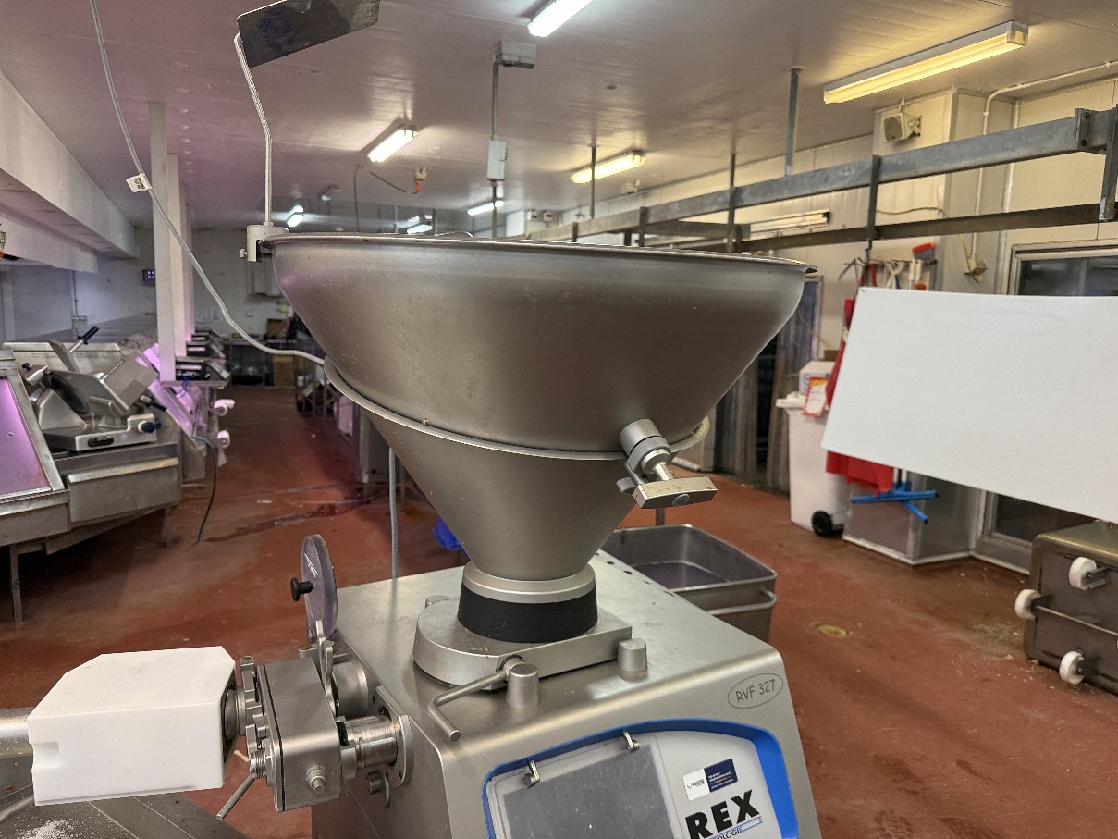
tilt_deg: -8.2
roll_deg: -2.0
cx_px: 559
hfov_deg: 71.6
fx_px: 775
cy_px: 420
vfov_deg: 56.8
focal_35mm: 24
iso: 250
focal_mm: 6.76
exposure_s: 1/100
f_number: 1.78
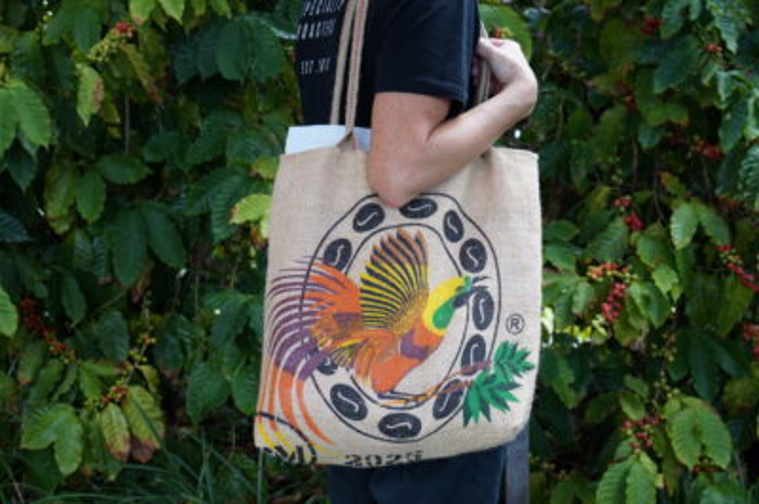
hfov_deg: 33.4
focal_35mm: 60
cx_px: 380
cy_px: 252
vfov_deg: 22.6
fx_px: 1264
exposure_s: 1/160
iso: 500
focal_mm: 40
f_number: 5.6
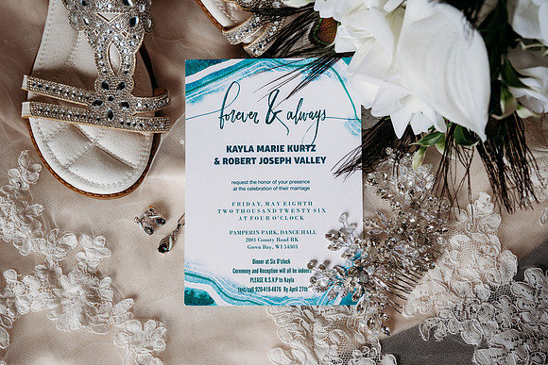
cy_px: 190
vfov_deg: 25.5
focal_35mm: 53
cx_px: 257
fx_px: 806
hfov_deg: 37.5
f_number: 5.6
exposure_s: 1/250
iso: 500
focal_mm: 48
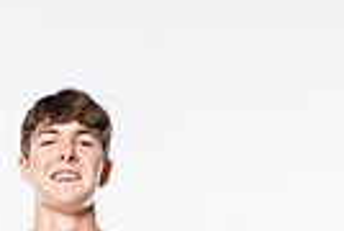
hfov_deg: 13.3
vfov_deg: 8.2
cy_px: 565
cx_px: 77
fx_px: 1475
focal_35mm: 154
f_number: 5.6
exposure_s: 1/250
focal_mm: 46
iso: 640
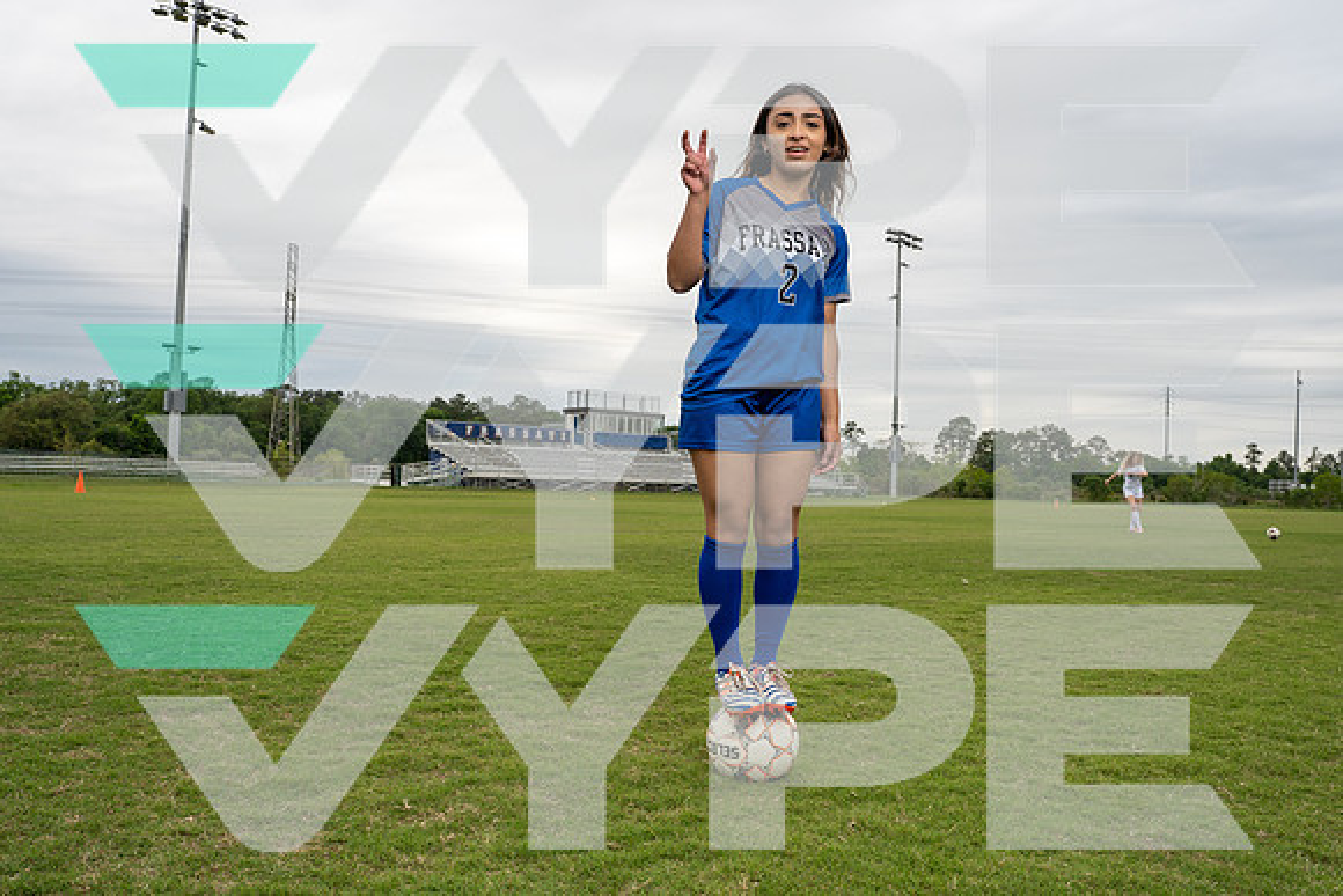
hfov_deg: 63.9
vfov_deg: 45.2
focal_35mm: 29
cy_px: 462
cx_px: 672
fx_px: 1077
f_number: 7.1
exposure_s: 1/250
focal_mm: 28
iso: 250
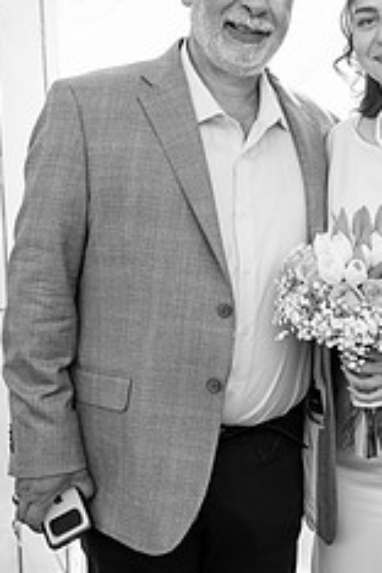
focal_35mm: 73
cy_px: 316
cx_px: 296
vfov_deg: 27.7
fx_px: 1162
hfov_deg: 18.5
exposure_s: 1/640
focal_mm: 38
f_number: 3.5
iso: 200
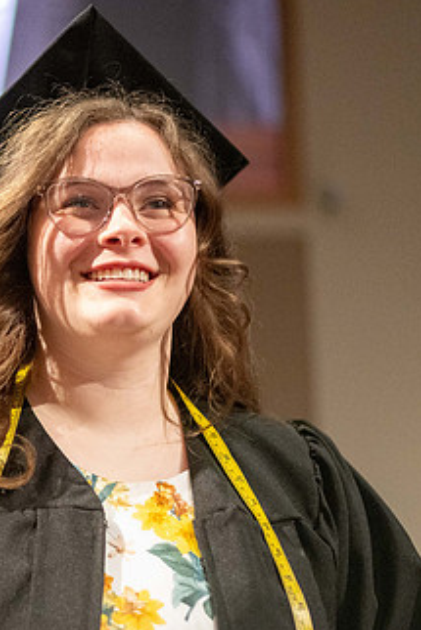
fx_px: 1577
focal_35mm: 90
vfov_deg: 22.6
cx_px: -96
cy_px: 361
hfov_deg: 14.7
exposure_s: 1/250
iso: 10000
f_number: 1.8
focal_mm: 50
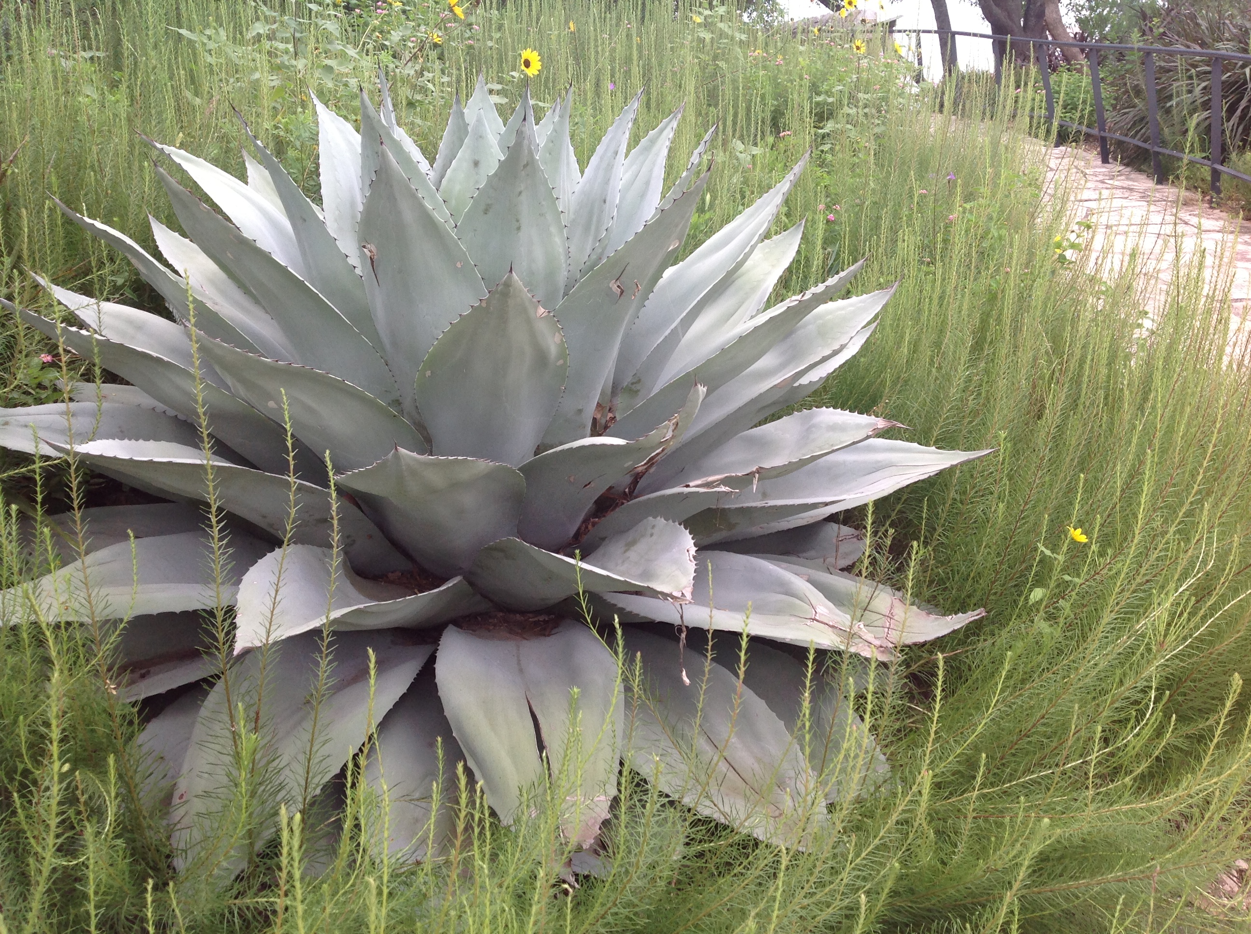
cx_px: 626
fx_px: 1263
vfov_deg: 40.6
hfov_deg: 52.7
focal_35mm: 35
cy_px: 467
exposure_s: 1/120
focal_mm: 4.28
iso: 64
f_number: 2.4
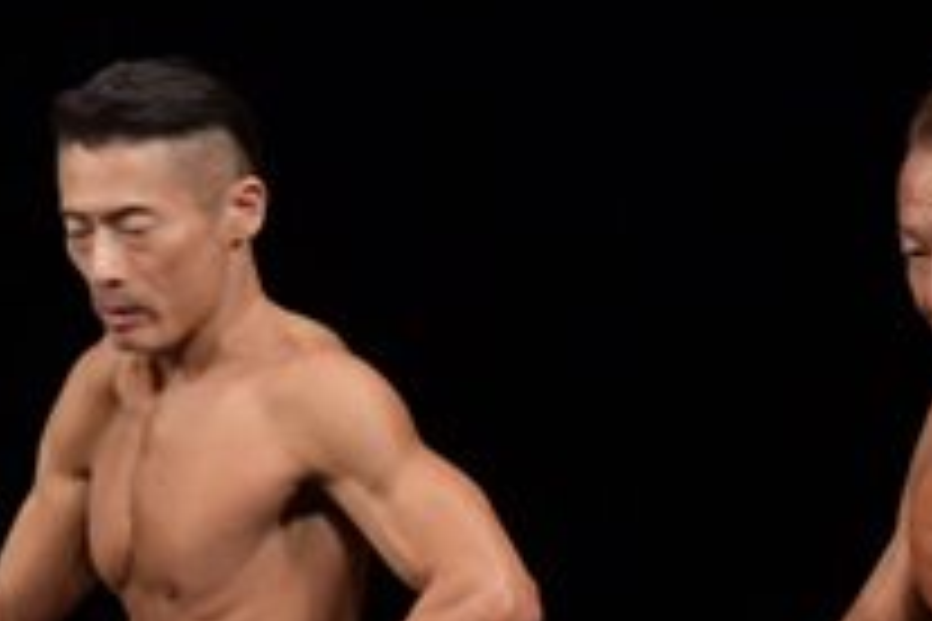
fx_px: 24748
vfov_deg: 1.4
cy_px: 891
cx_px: 1159
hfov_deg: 2.2
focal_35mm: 956
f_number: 5.6
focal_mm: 170
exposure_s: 1/400
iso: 3200
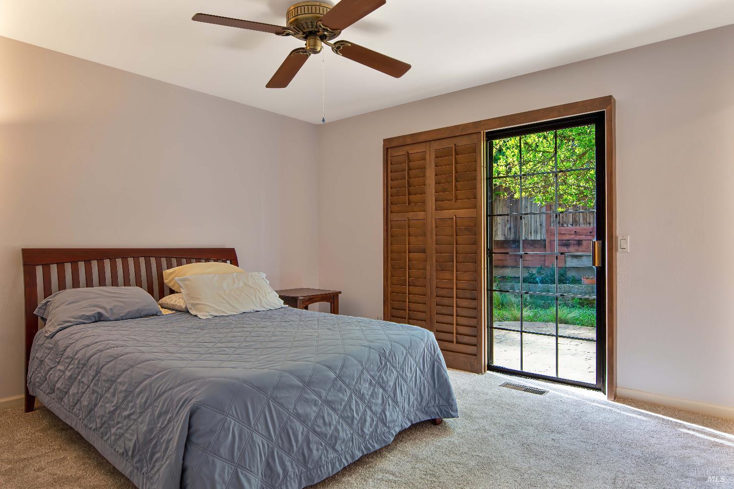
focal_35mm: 21
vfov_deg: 59.5
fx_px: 428
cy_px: 244
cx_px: 367
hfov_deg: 81.2
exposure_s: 1/50
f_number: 3.5
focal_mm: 14
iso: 100
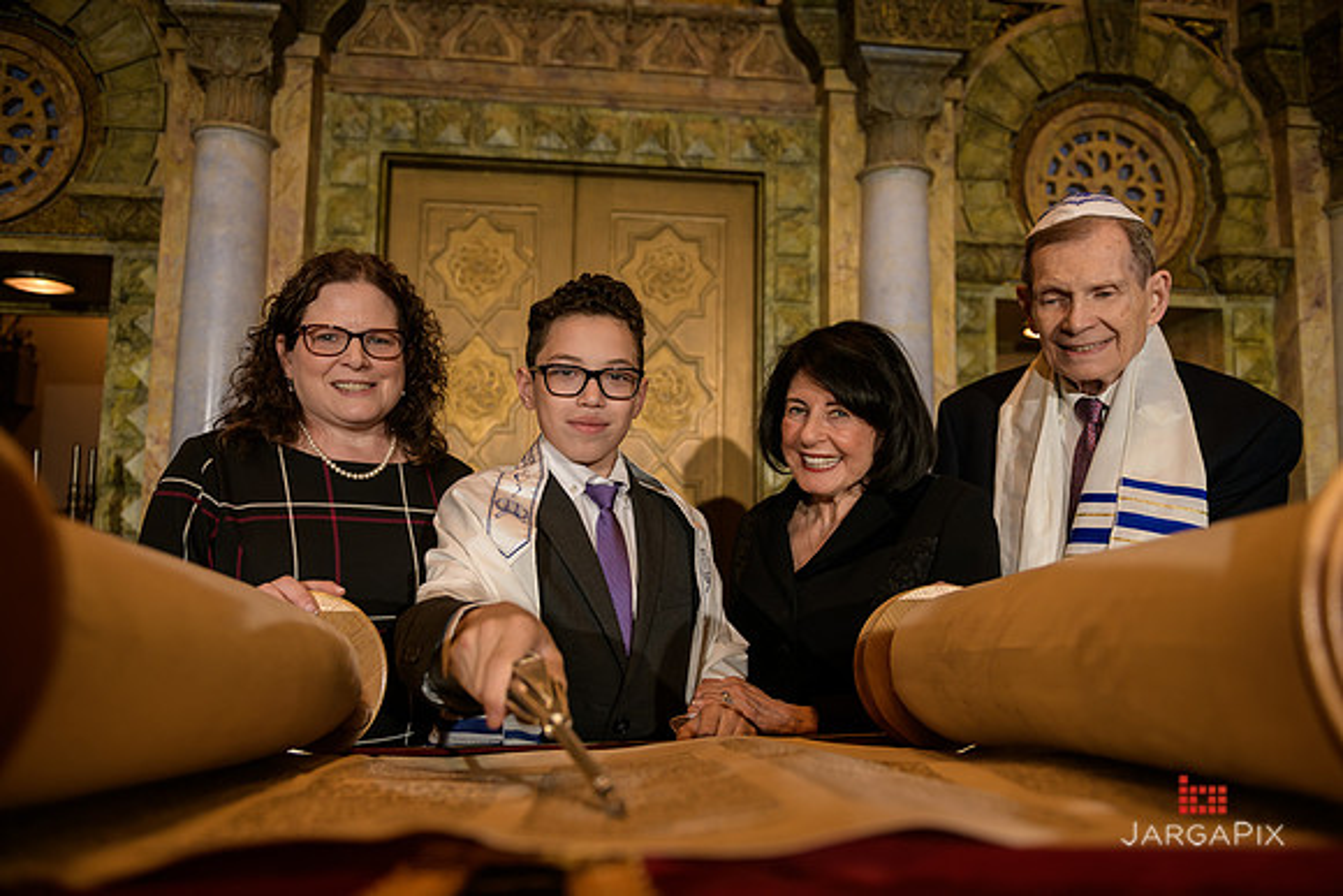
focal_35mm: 24
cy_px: 448
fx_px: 896
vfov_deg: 53.2
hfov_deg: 73.7
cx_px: 672
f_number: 3.2
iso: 250
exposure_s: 1/200
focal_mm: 24
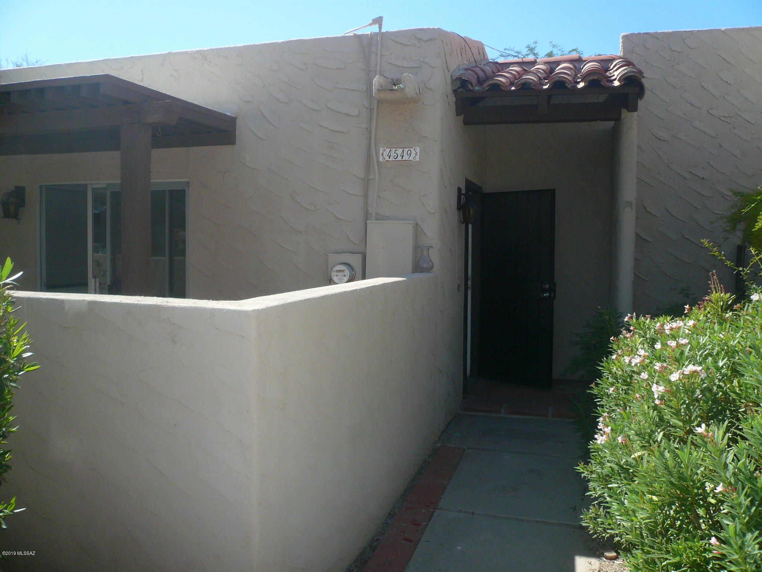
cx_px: 381
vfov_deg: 49.7
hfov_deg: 63.4
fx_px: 616
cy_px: 286
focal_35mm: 28
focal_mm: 4.6
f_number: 2.8
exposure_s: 1/640
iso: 100
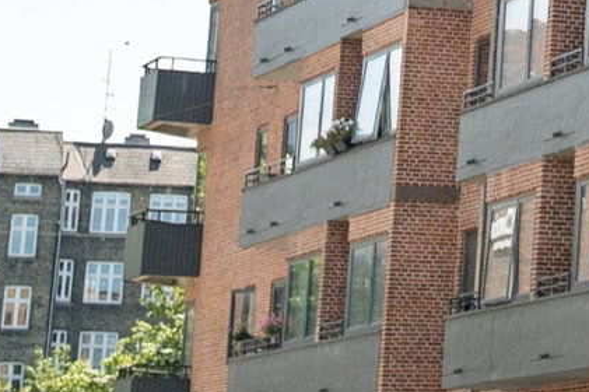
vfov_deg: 6.1
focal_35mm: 214
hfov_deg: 8.6
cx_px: 1521
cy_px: -654
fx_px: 3498
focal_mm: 30
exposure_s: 1/2500
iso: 400
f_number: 4
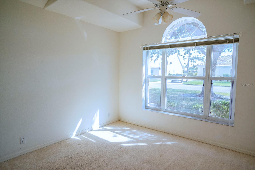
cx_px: 128
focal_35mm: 20
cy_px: 85
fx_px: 142
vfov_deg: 61.9
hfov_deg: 84.0
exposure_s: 1/125
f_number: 8
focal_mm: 20
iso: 1250
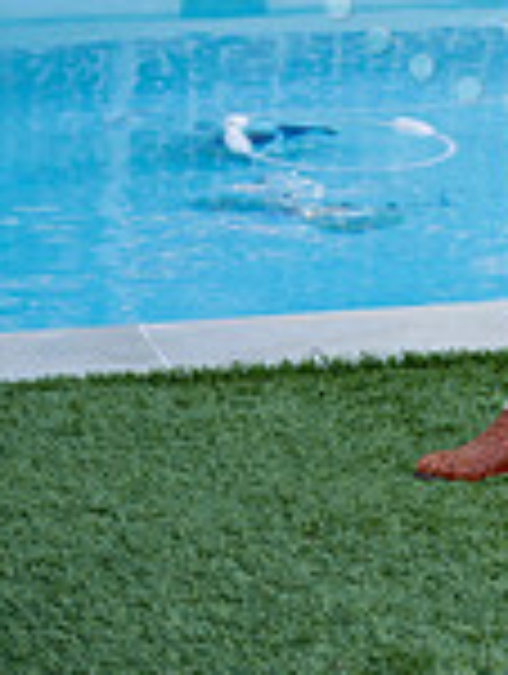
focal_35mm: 187
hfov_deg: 7.9
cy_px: -297
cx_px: 620
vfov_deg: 10.3
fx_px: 3649
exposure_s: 1/200
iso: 400
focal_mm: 65
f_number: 4.5
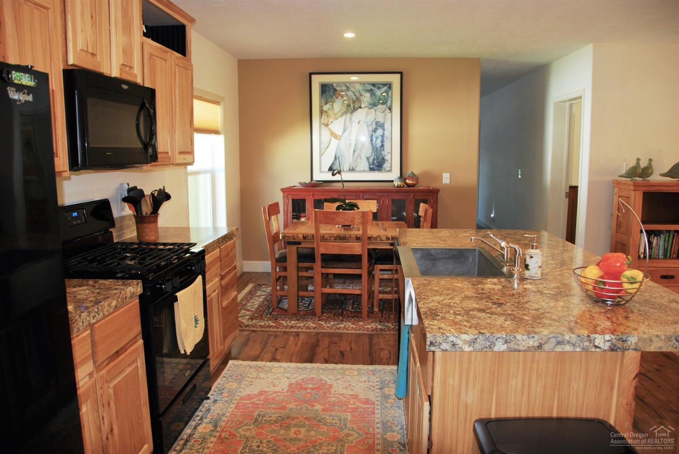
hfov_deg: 67.3
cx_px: 340
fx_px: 510
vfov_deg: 48.0
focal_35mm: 27
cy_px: 227
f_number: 4
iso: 400
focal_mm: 18
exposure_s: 1/60
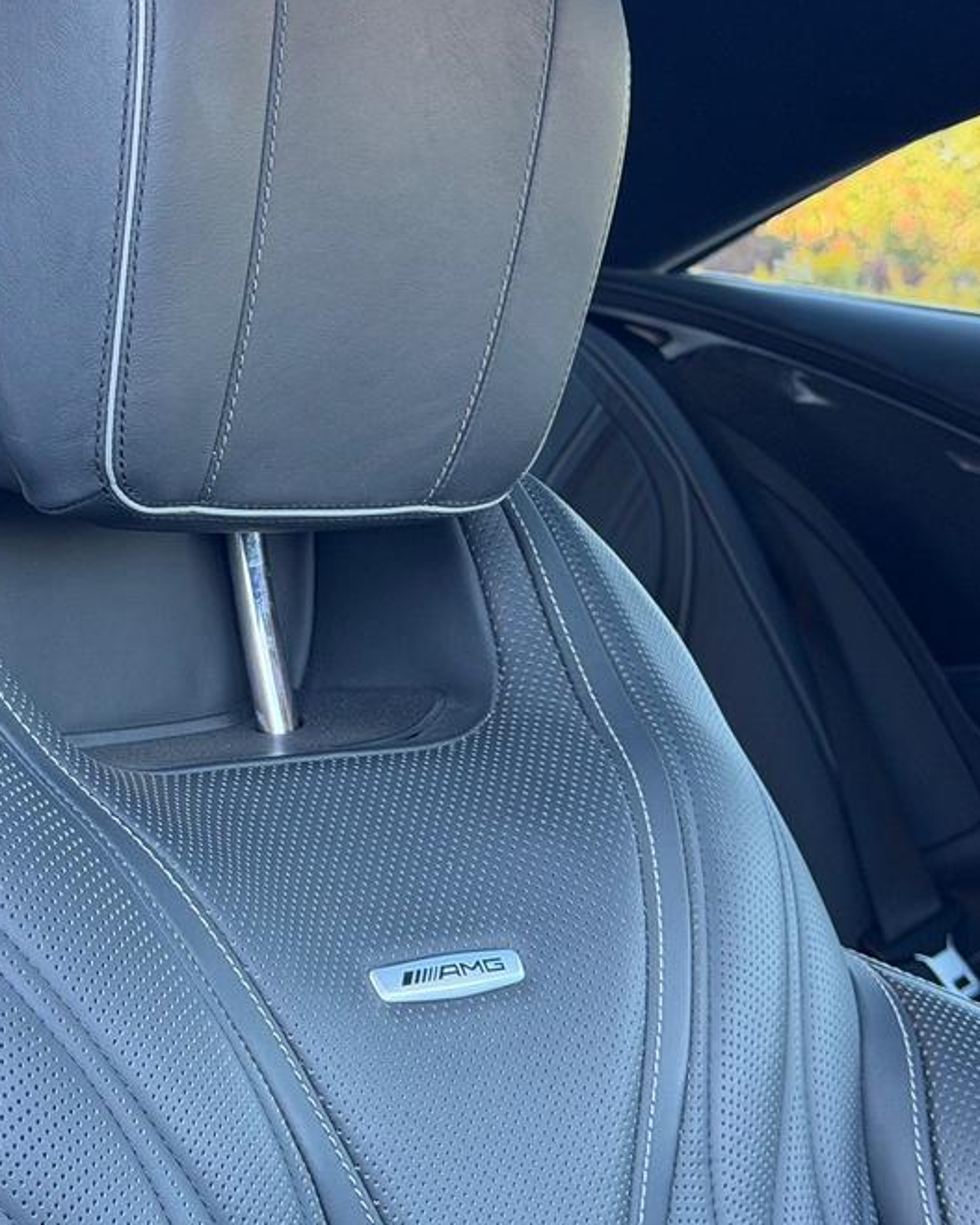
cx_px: 305
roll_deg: -1.6
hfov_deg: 16.8
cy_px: 576
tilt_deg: -5.7
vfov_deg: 21.0
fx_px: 3300
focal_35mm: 91
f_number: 1.78
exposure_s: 1/124
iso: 160
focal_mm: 6.76
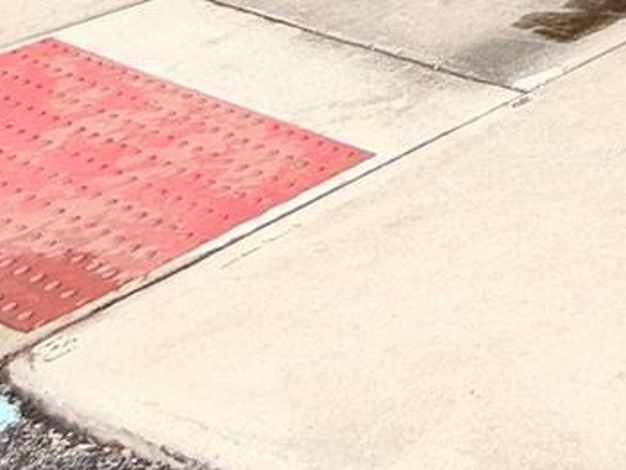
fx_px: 1158
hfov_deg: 19.1
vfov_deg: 15.5
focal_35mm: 64
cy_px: -586
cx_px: 1232
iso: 50
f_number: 2.2
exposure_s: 1/590
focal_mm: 2.22
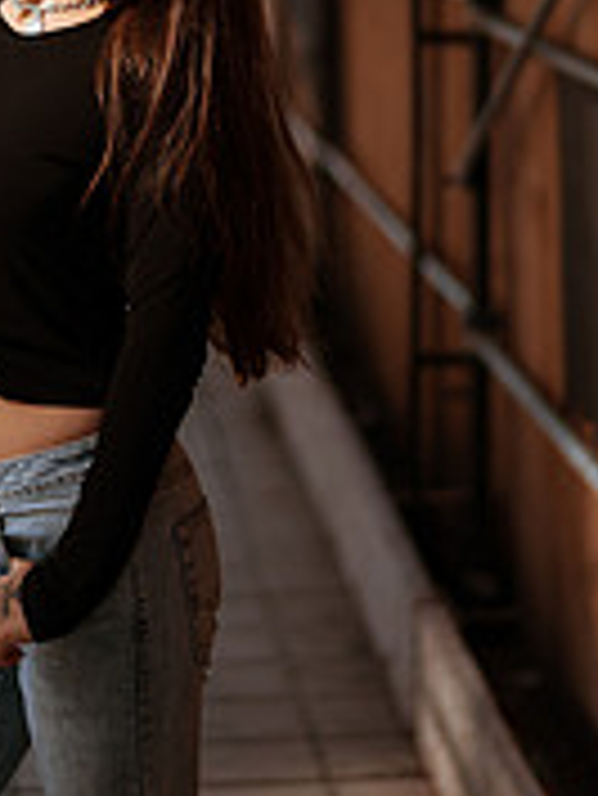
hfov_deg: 10.4
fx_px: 3267
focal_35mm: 142
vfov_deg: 13.6
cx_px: 144
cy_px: -117
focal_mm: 58
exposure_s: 1/1000
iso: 50
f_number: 1.8
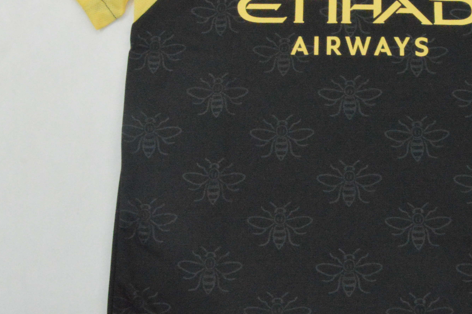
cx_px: 344
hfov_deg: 27.0
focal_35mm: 74
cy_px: 82
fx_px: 970
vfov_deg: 18.3
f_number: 22
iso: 6400
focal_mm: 22
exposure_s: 1/200
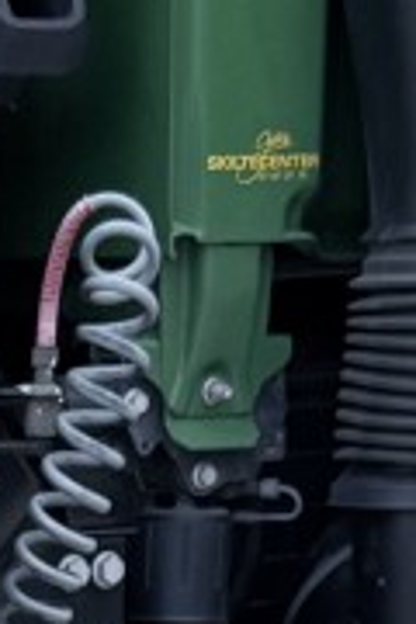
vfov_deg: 9.4
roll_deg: -0.6
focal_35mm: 200
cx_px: -270
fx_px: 3466
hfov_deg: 6.7
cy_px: 1355
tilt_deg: -16.9
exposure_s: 1/2169
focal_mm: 6.76
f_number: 1.78
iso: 80
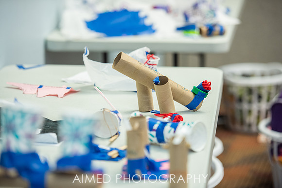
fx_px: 1058
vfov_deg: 10.2
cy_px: 94
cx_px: 141
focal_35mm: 135
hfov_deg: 15.2
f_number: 2.8
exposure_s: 1/200
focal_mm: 135
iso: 800
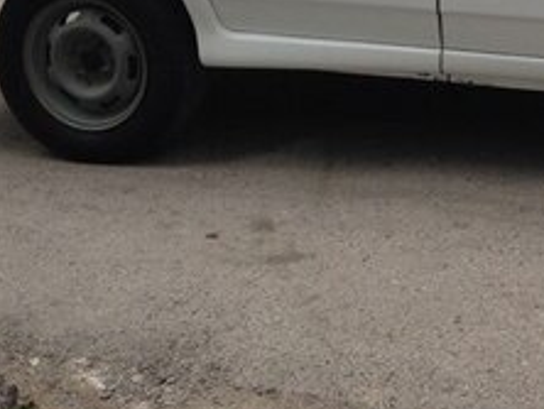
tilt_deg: -10.1
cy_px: -124
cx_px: 642
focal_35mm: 98
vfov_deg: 14.5
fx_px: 1542
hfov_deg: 19.0
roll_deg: +0.7
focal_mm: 4.12
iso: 50
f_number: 2.4
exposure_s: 1/542
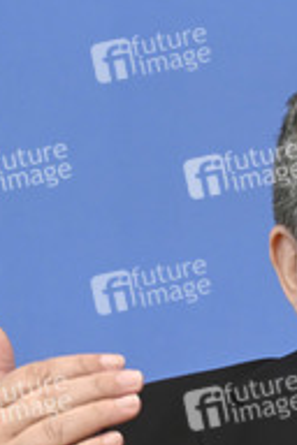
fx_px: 2908
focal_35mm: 235
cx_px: 414
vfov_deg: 8.7
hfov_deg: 5.8
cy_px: 345
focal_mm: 100
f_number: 5.6
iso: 3200
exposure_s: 1/800
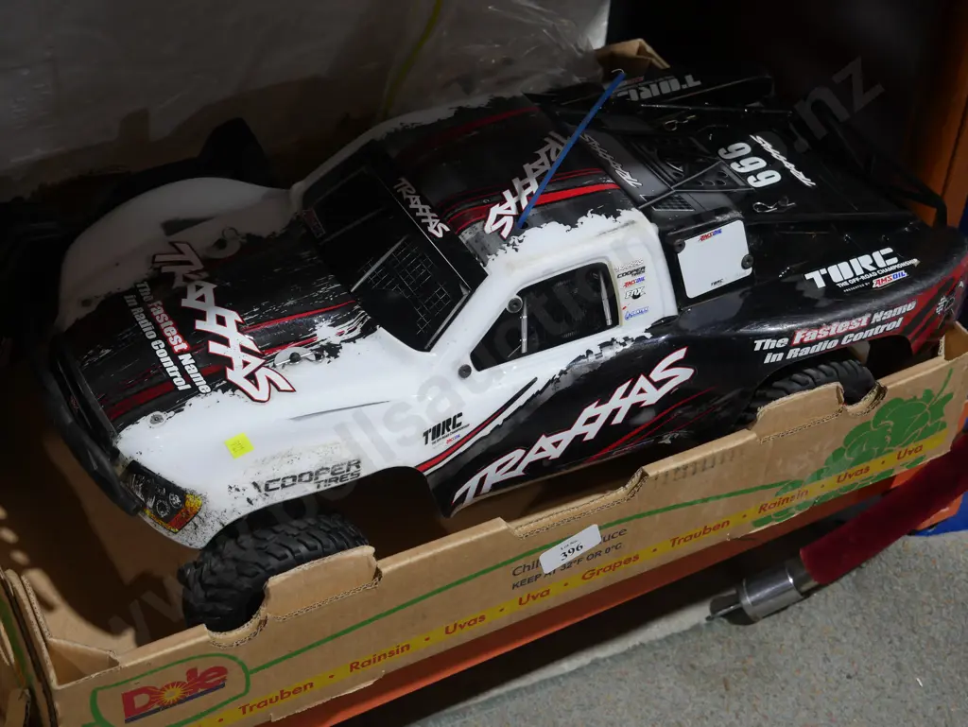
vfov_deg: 24.4
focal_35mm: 60
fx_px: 1679
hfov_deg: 32.2
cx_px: 484
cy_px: 364
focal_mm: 30
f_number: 5.4
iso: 640
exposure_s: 1/60
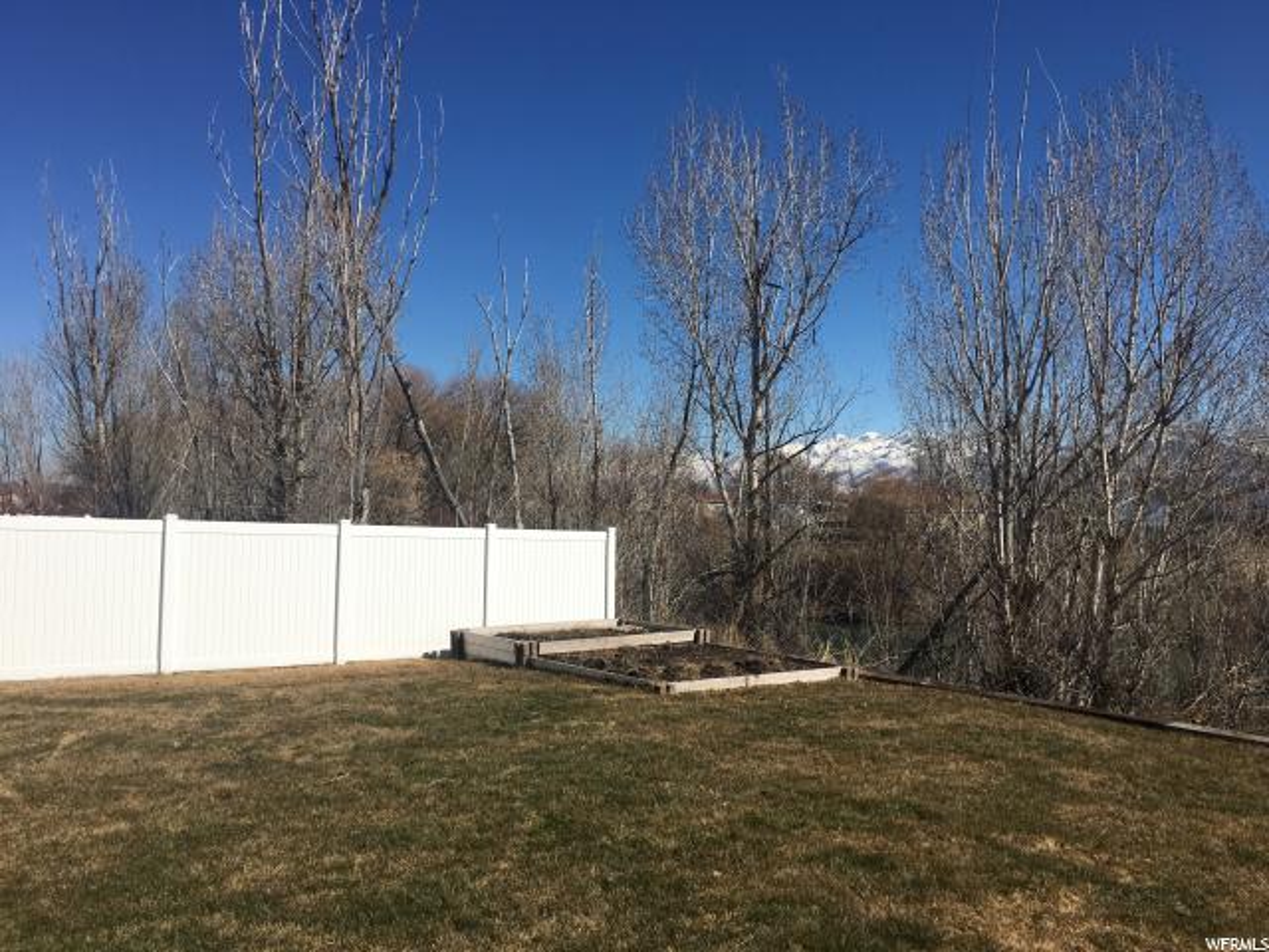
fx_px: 1063
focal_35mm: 29
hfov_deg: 61.7
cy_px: 476
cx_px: 634
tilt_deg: +1.9
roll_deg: -1.1
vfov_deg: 48.2
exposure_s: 1/3497
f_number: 2.2
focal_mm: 4.15
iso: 25
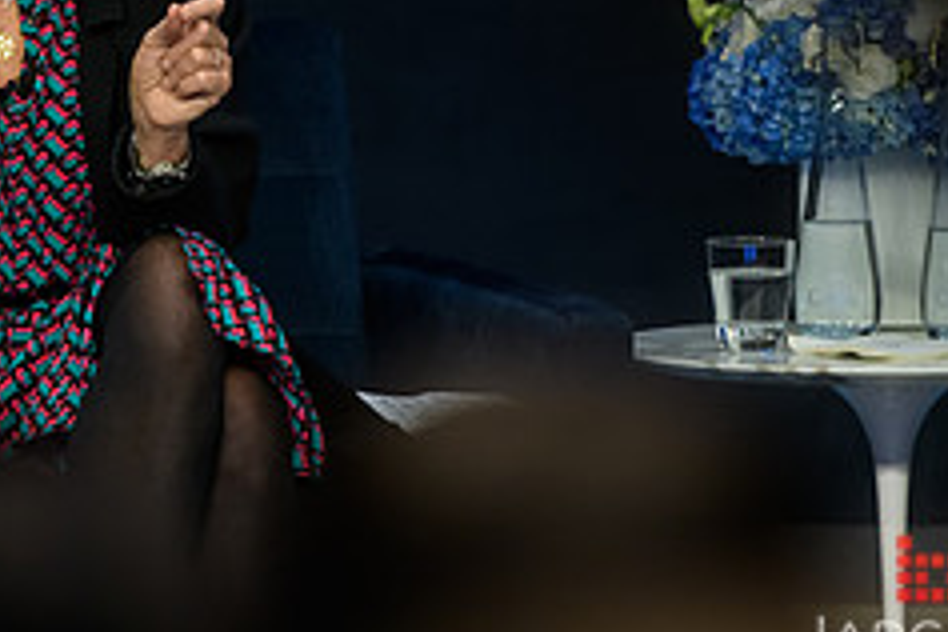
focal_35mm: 490
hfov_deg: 4.2
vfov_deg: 2.8
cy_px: -30
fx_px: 12902
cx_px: 20
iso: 1000
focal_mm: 200
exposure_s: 1/200
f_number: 3.2
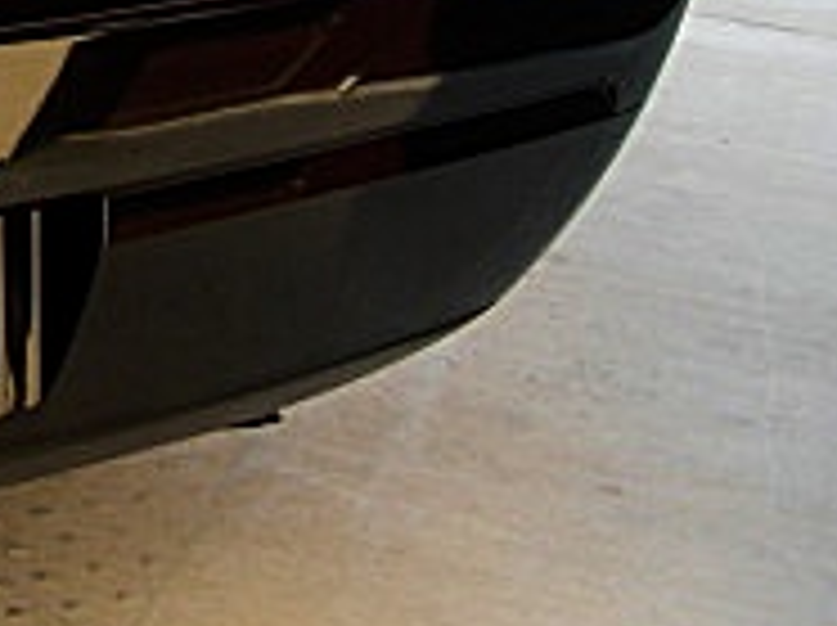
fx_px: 2994
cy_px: -140
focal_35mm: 124
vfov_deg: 11.7
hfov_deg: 14.5
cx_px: -531
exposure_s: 1/80
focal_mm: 6.3
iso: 50
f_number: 2.8
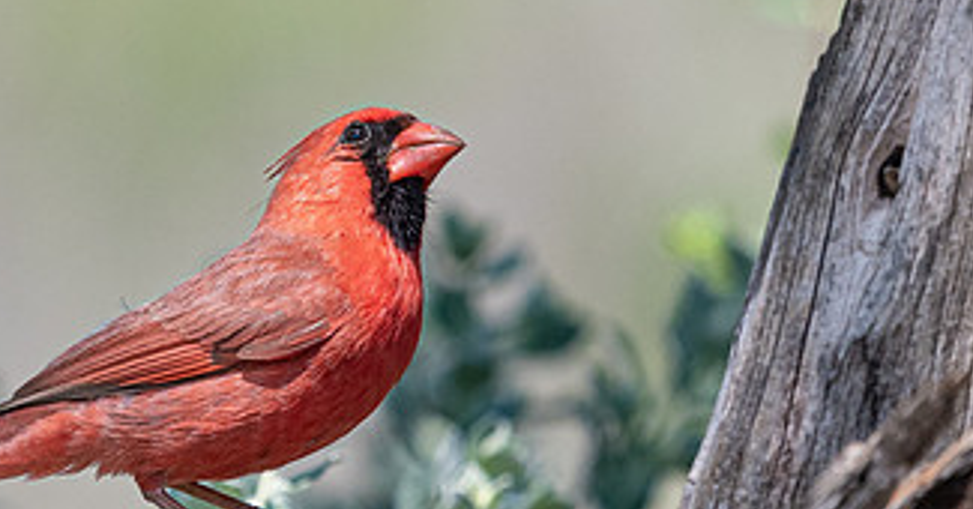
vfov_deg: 0.9
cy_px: 193
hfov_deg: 1.7
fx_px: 33016
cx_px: 12
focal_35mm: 1301
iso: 500
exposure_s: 1/2000
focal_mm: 300
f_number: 4
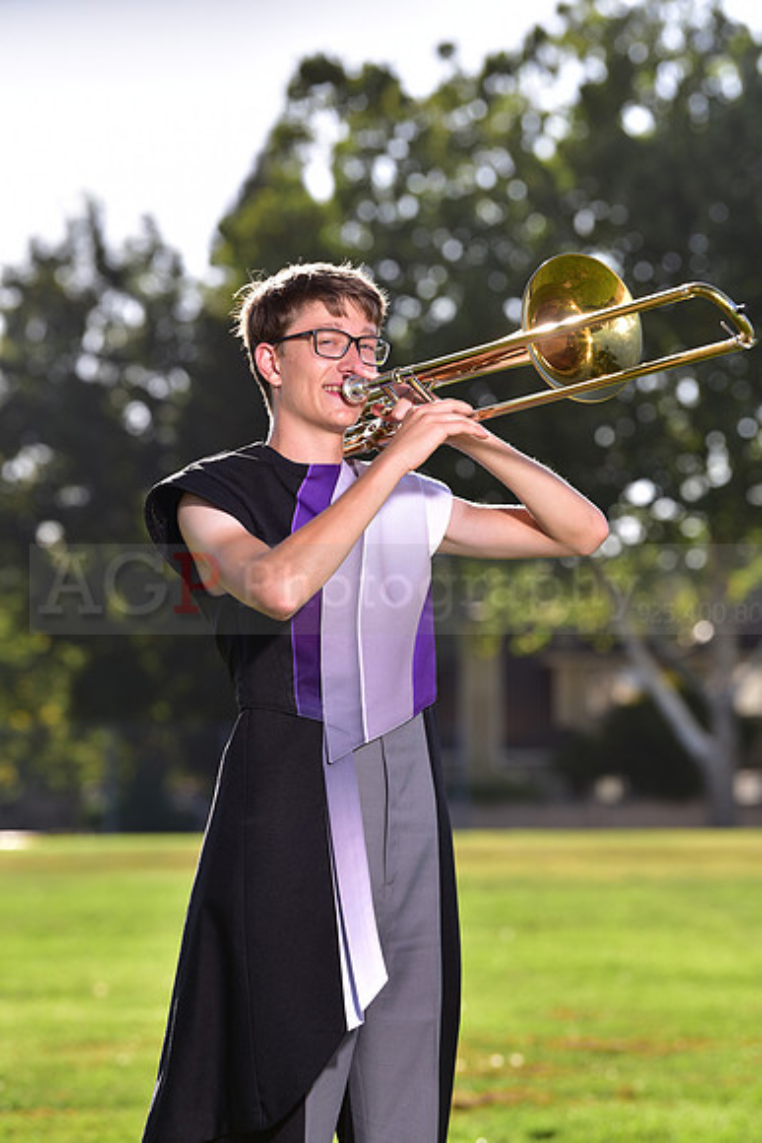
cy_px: 572
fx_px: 4759
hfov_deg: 9.2
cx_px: 381
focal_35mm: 150
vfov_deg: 13.7
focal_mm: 150
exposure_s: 1/250
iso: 80
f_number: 5
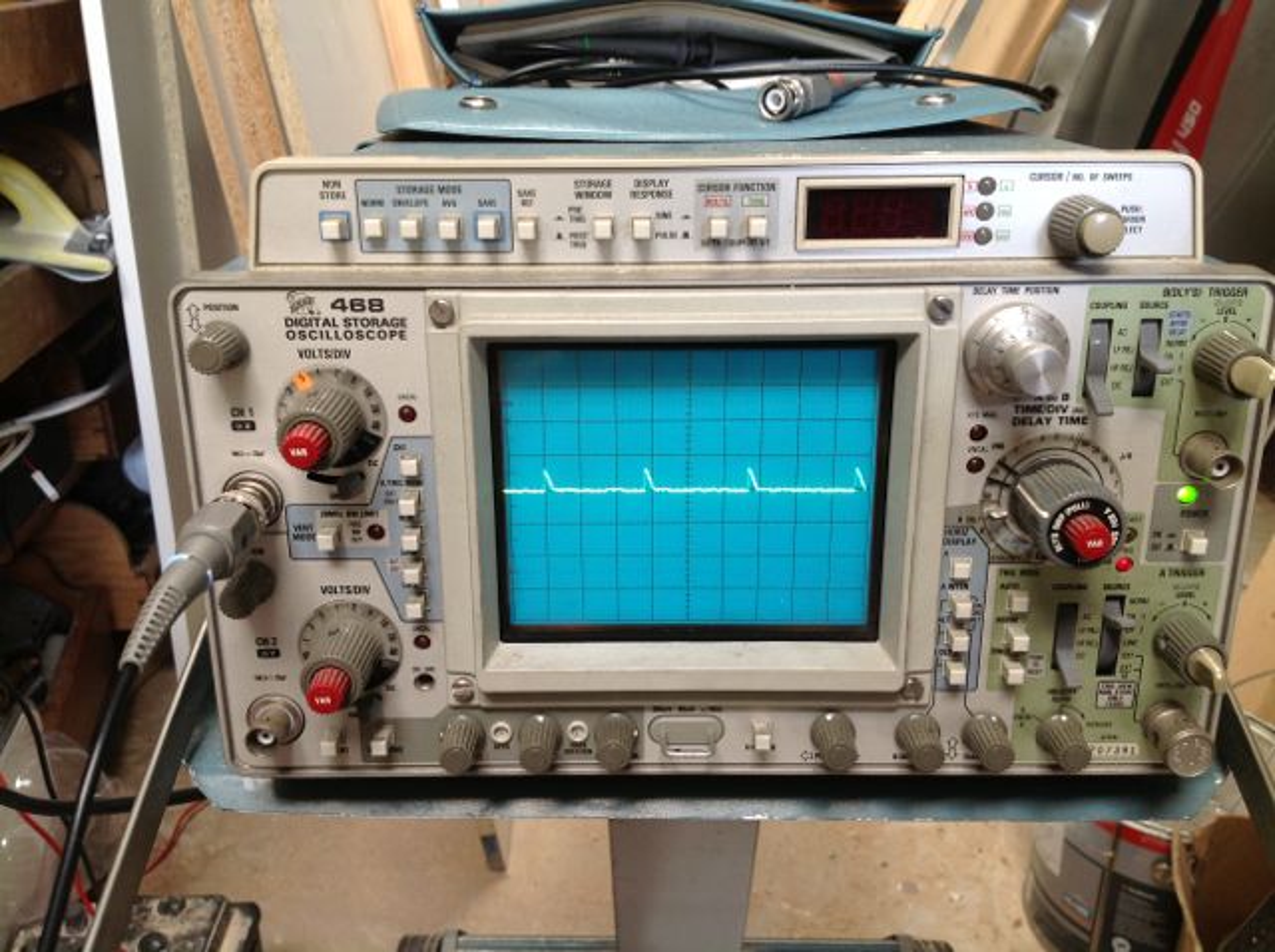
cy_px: 476
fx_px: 1287
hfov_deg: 52.7
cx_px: 638
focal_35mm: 35
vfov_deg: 40.6
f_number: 2.4
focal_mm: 4.28
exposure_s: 1/30
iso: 50
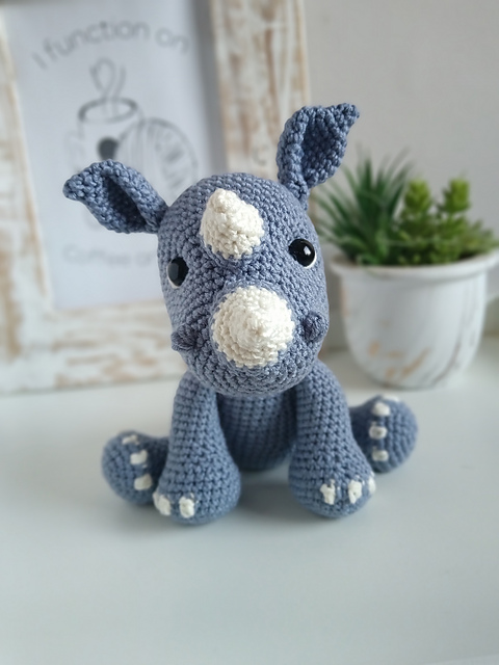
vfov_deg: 65.3
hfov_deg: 51.4
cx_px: 250
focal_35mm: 27
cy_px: 332
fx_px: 519
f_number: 4
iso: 660
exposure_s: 1/33.3
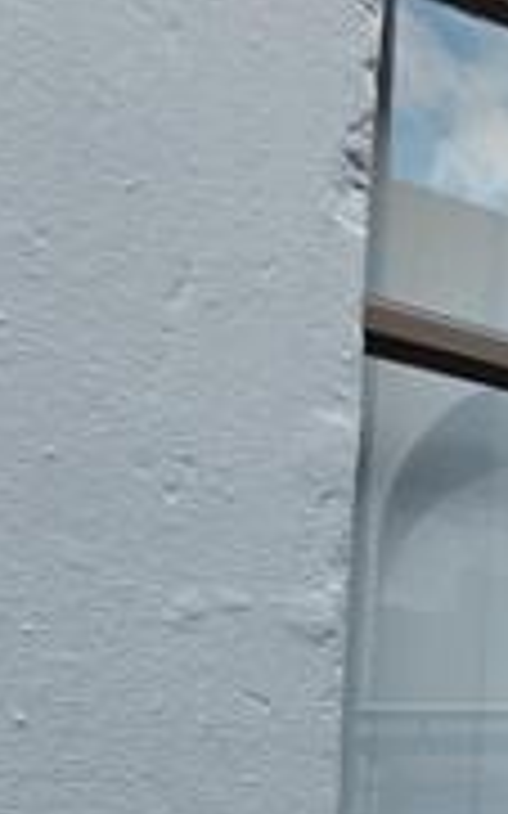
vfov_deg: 28.3
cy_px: 1025
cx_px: 1421
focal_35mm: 61
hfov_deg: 12.4
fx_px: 1352
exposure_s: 1/118
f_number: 1.9
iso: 20
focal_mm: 2.2
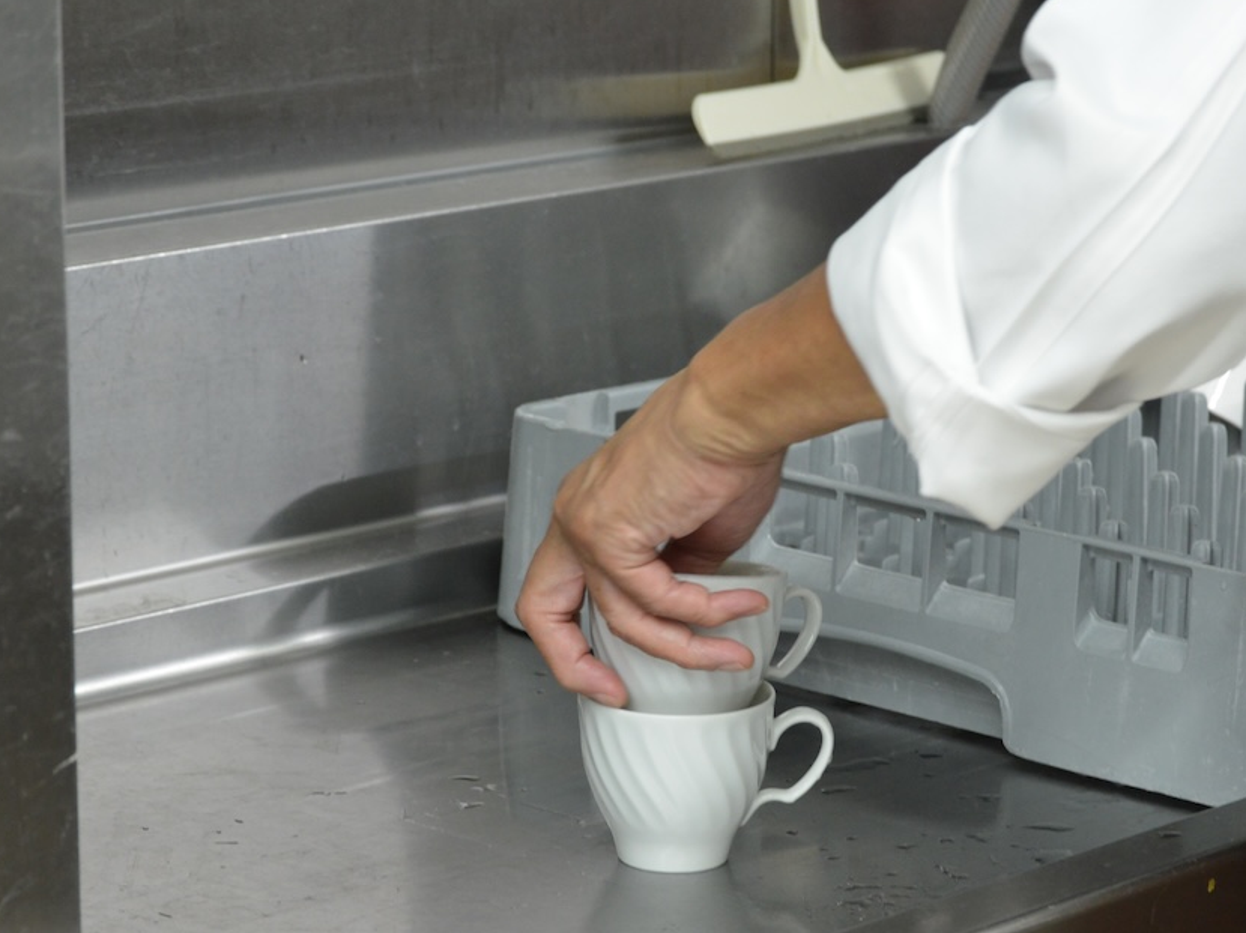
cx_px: 774
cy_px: 565
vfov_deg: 9.5
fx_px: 5613
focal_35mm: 156
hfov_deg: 12.7
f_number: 8
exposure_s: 1/80
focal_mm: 105
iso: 3200
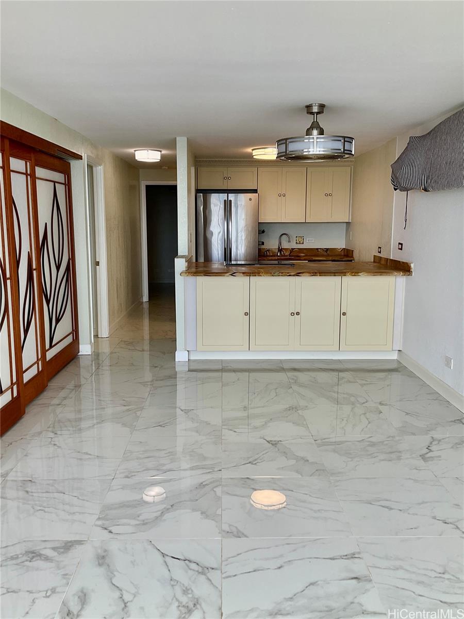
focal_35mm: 29
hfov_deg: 48.2
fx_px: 518
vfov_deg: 61.7
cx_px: 232
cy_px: 310
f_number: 1.8
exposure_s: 1/137
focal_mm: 3
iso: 16
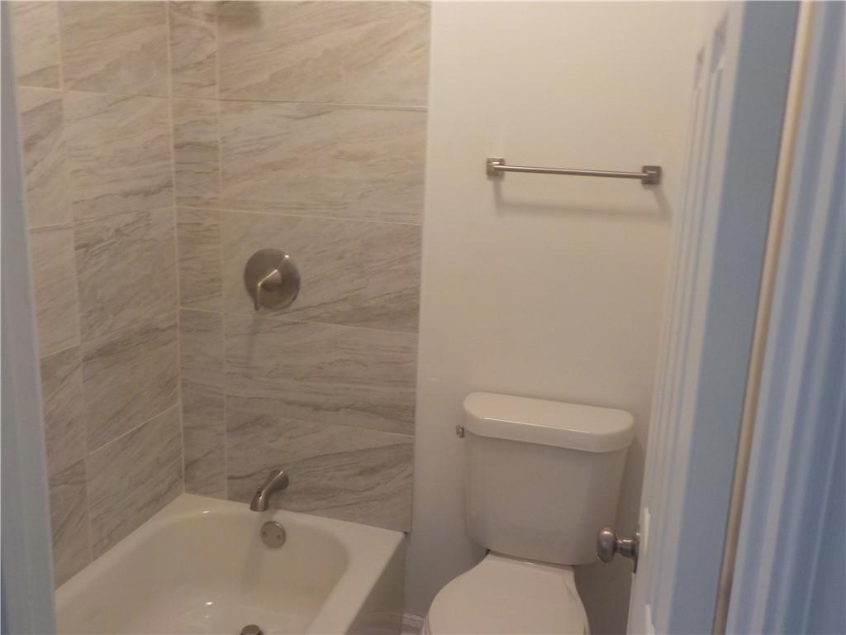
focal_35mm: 30
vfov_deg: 46.8
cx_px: 423
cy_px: 318
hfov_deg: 60.0
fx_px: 733
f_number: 3.3
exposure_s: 1/40
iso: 125
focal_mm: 4.1
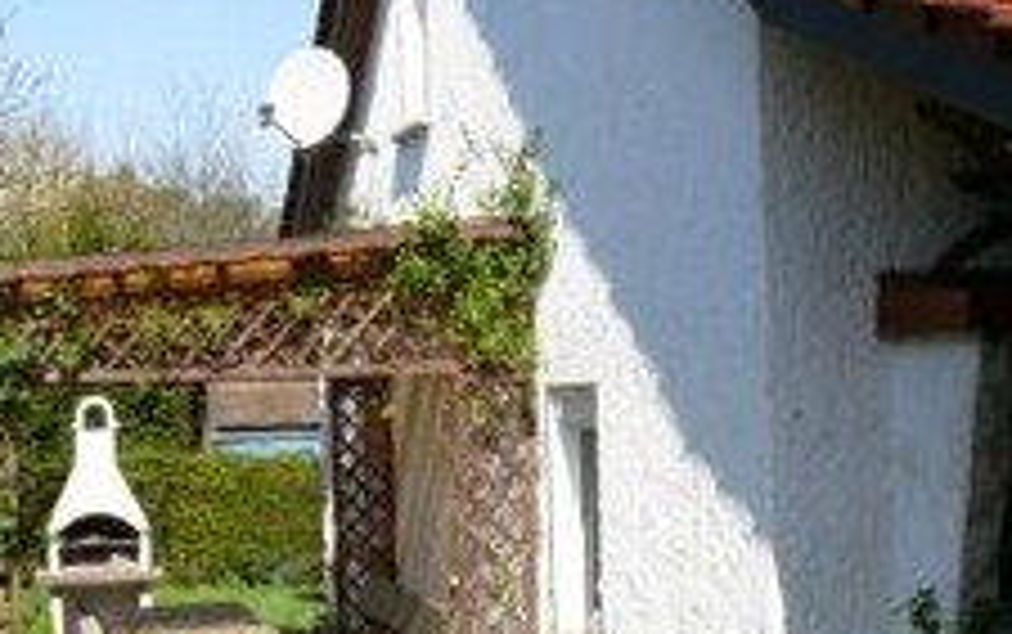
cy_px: 405
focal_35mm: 66
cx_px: 589
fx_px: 1822
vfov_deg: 19.7
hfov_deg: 31.0
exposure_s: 1/400
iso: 100
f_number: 5.6
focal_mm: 7.4
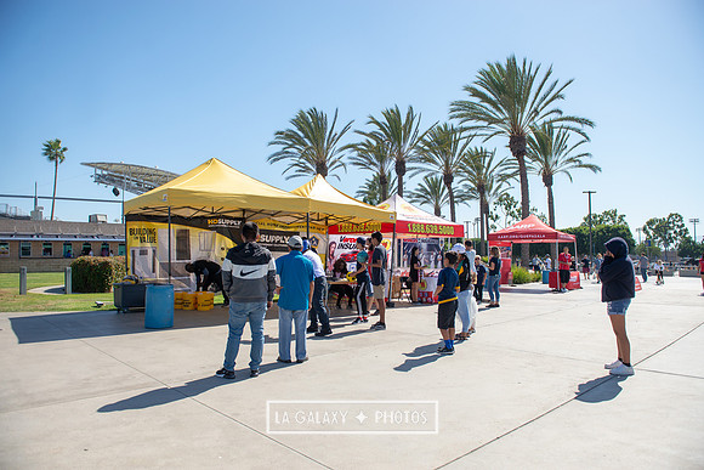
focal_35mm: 24
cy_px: 235
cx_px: 352
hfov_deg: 73.7
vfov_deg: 53.2
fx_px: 469
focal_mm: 24
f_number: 4
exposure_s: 1/2000
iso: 250
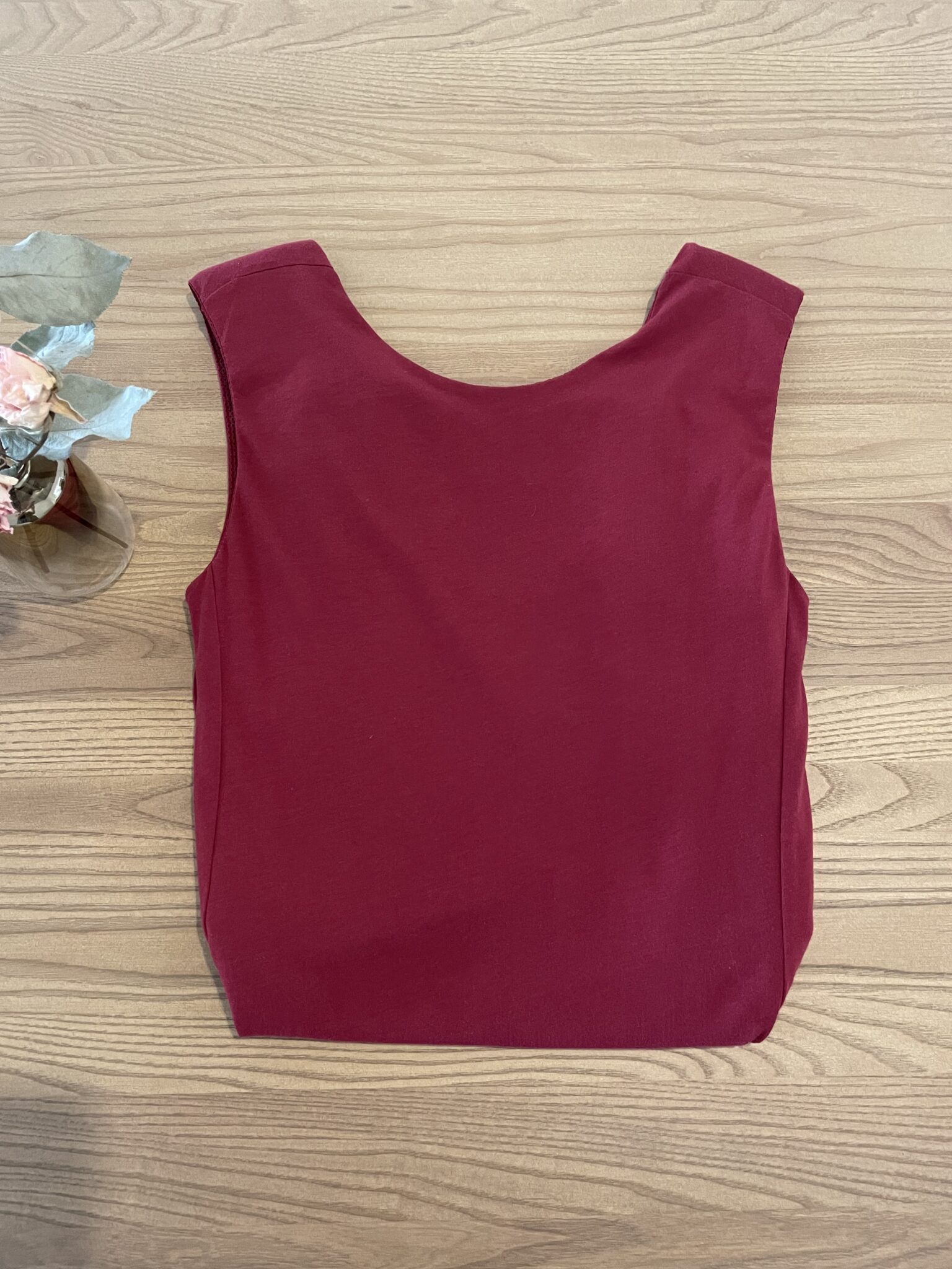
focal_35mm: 26
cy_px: 634
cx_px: 476
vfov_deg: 67.3
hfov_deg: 53.1
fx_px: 953
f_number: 1.6
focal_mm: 4.2
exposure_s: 1/40
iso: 400
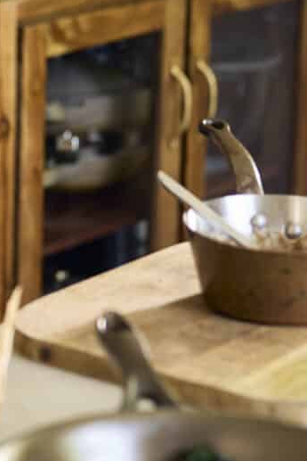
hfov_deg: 6.8
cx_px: -167
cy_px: 11
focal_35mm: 198
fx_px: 2531
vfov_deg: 10.3
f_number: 2
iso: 100
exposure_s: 1/30
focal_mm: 50
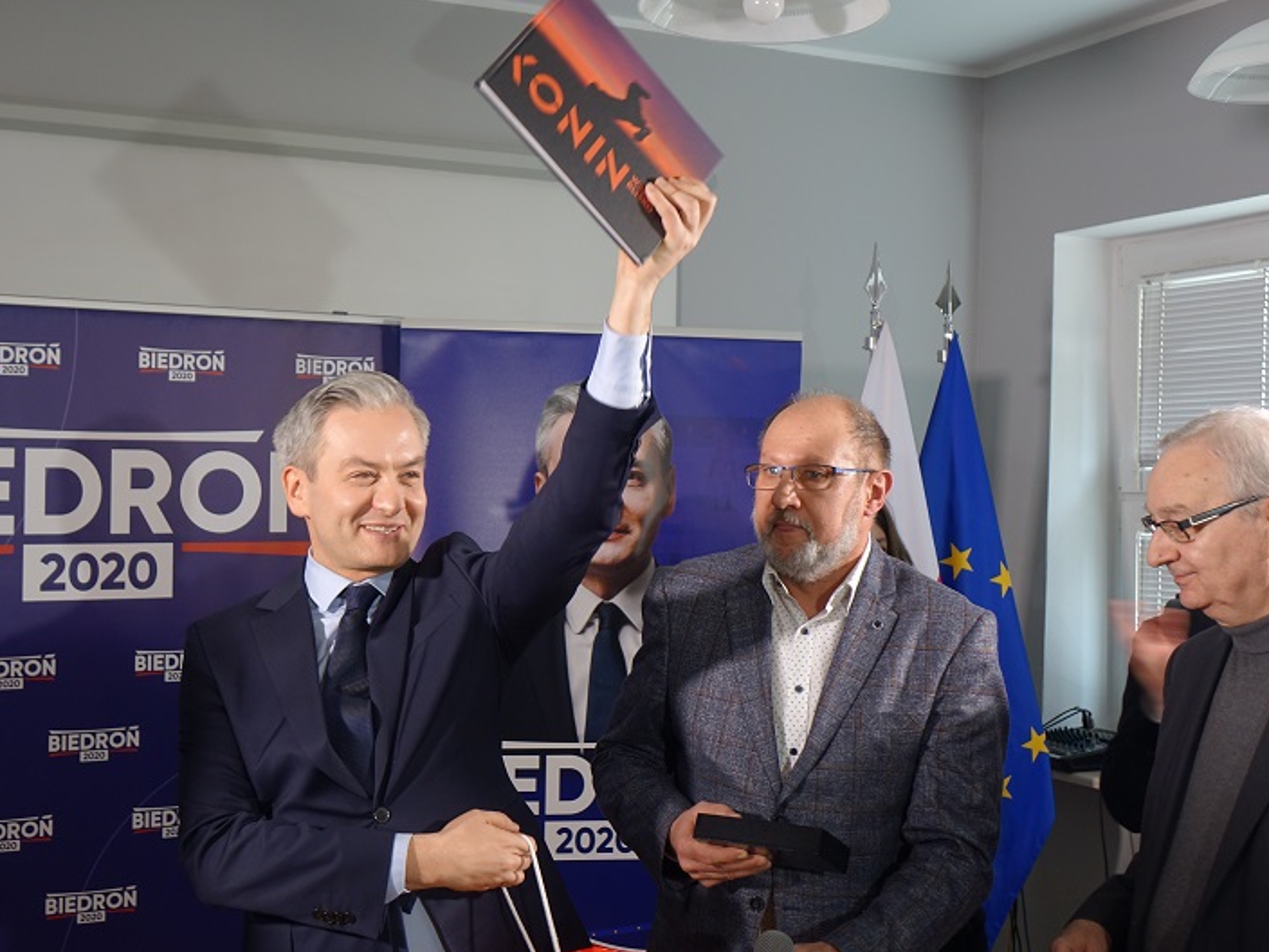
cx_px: 568
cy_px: 477
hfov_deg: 40.4
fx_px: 1723
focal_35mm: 47
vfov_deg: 30.9
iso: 320
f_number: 2.8
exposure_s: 1/50
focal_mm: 15.78
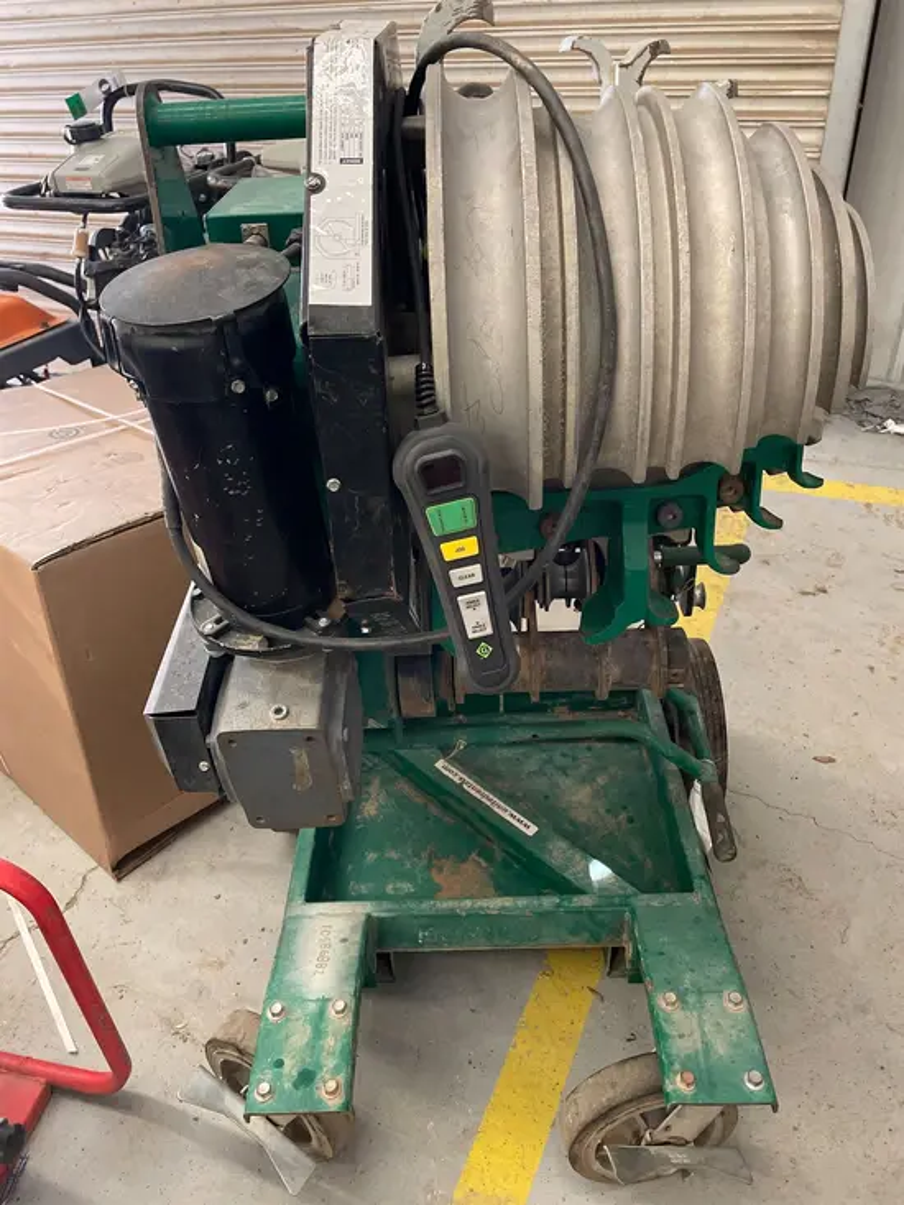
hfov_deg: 53.1
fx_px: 905
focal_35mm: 26
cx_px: 452
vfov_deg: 67.3
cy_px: 602
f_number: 1.6
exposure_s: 1/40
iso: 400
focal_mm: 4.2
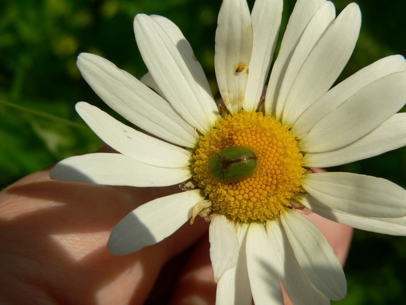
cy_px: 152
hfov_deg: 22.3
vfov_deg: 16.8
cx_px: 203
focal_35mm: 88
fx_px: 1032
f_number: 5.6
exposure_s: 1/1000
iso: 80
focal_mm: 14.6
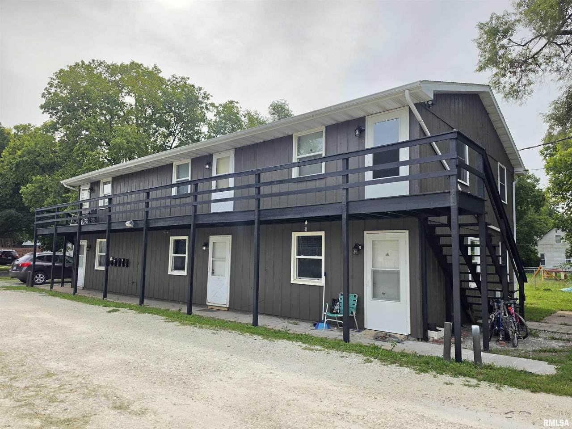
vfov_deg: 58.9
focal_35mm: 23
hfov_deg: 73.9
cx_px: 286
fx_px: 380
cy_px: 214
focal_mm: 6.5
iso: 64
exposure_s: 1/7329
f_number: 1.4
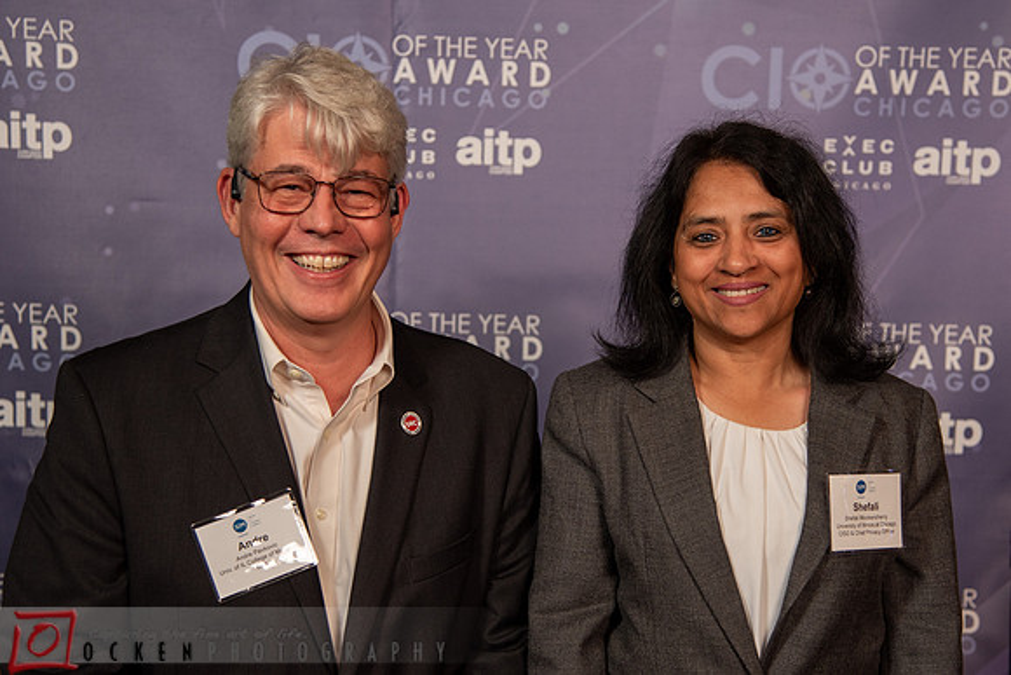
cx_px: 552
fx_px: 1948
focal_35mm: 69
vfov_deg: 19.6
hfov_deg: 29.1
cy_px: 392
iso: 400
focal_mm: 55
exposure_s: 1/125
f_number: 4
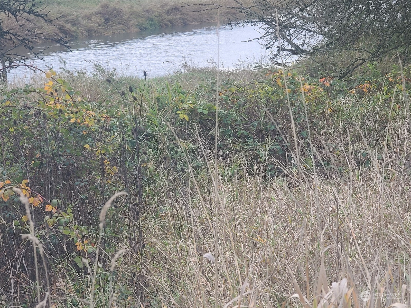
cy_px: 154
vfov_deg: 14.4
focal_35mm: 103
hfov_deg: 19.1
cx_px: 206
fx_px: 1223
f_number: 3.5
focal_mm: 19
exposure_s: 1/60
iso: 160
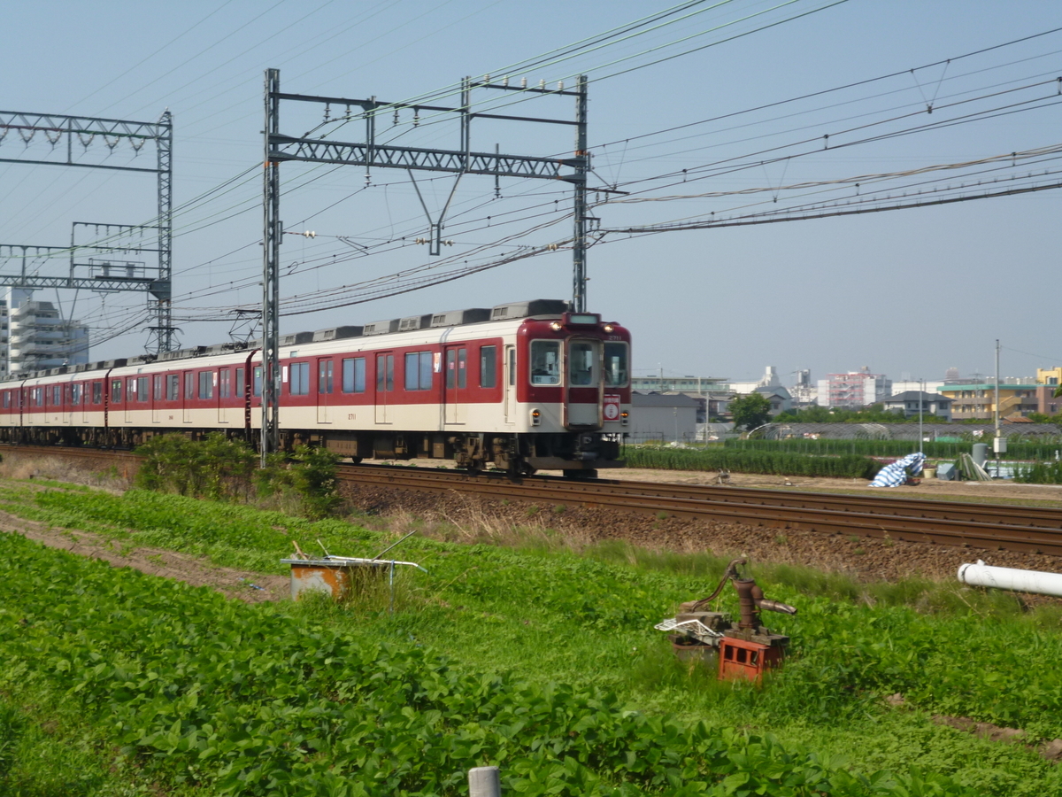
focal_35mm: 56
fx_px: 1718
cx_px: 531
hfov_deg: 34.3
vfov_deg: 26.1
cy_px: 398
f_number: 13
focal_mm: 10
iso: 100
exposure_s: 1/80
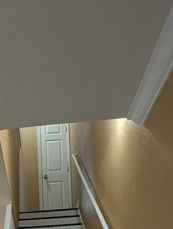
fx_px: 372
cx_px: 6
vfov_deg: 27.5
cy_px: 310
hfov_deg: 25.1
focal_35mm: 56
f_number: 2.2
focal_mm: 2.35
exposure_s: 1/40
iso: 201
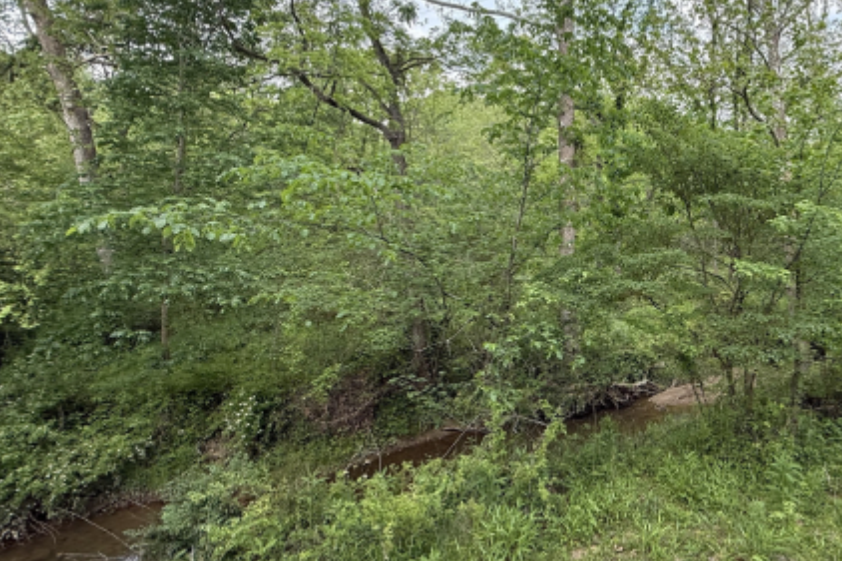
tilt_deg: +1.0
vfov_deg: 54.5
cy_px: 216
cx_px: 580
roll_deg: -0.5
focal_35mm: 23
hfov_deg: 73.2
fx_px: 538
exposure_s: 1/319
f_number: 2.2
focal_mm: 2.22
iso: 64
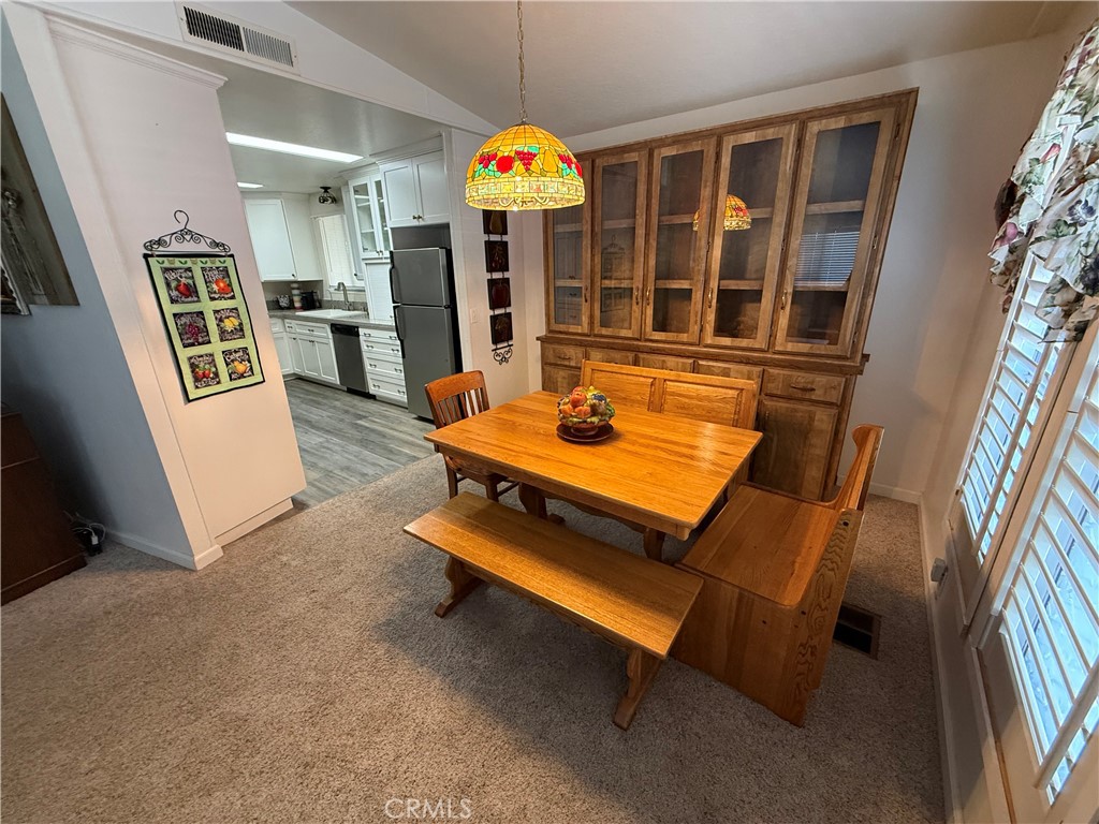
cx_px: 550
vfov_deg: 85.7
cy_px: 412
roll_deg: +1.1
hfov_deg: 102.1
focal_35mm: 14
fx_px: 444
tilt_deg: -18.4
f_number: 2.2
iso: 400
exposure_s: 1/60
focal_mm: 2.22
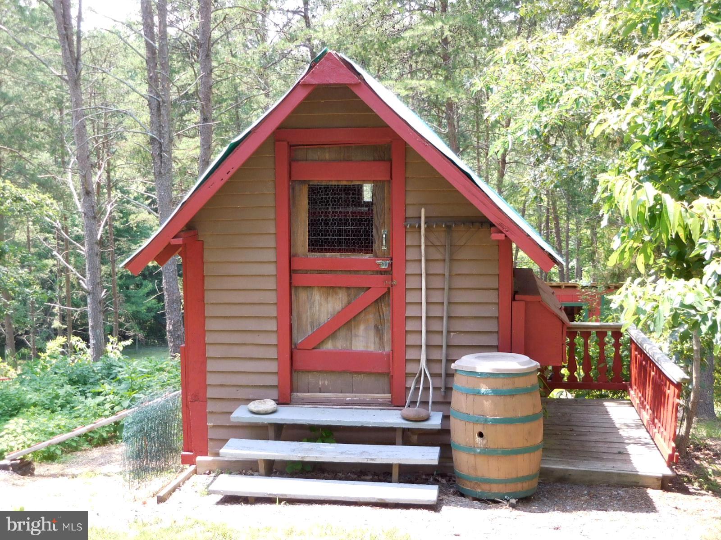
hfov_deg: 42.1
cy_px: 270
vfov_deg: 32.2
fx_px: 937
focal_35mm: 45
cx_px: 360
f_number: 4.2
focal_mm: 8.1
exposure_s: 1/80
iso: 125
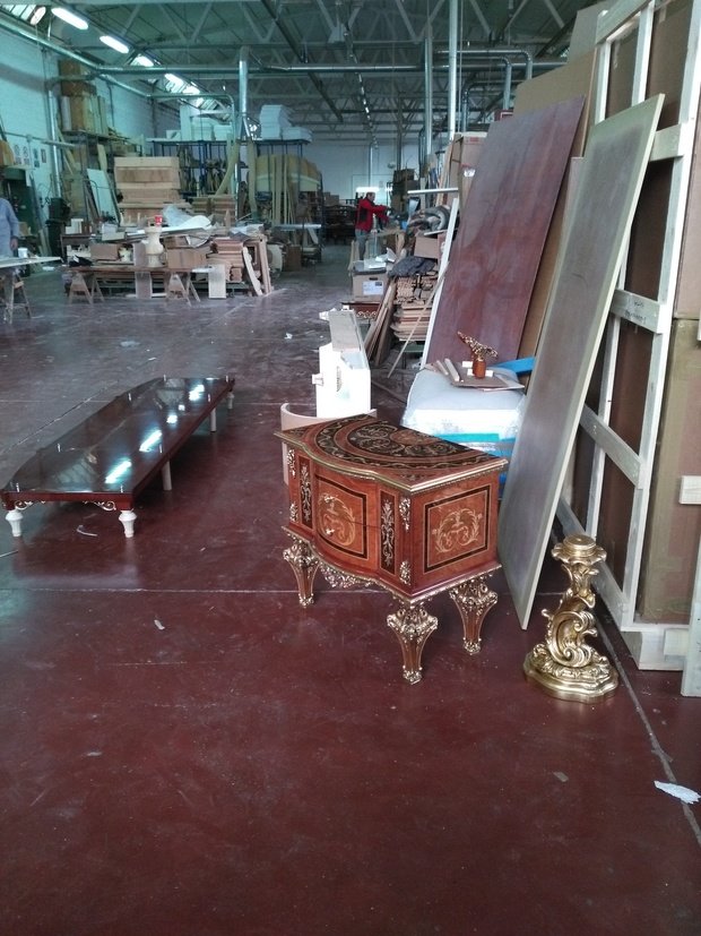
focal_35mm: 28
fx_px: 756
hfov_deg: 49.7
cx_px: 350
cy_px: 468
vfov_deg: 63.5
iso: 534
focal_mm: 2.96
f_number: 2
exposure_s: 1/30
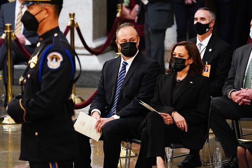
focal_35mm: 282
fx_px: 1974
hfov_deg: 7.3
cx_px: 126
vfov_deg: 4.9
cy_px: 84
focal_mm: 282
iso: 3200
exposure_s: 1/125
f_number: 5.6
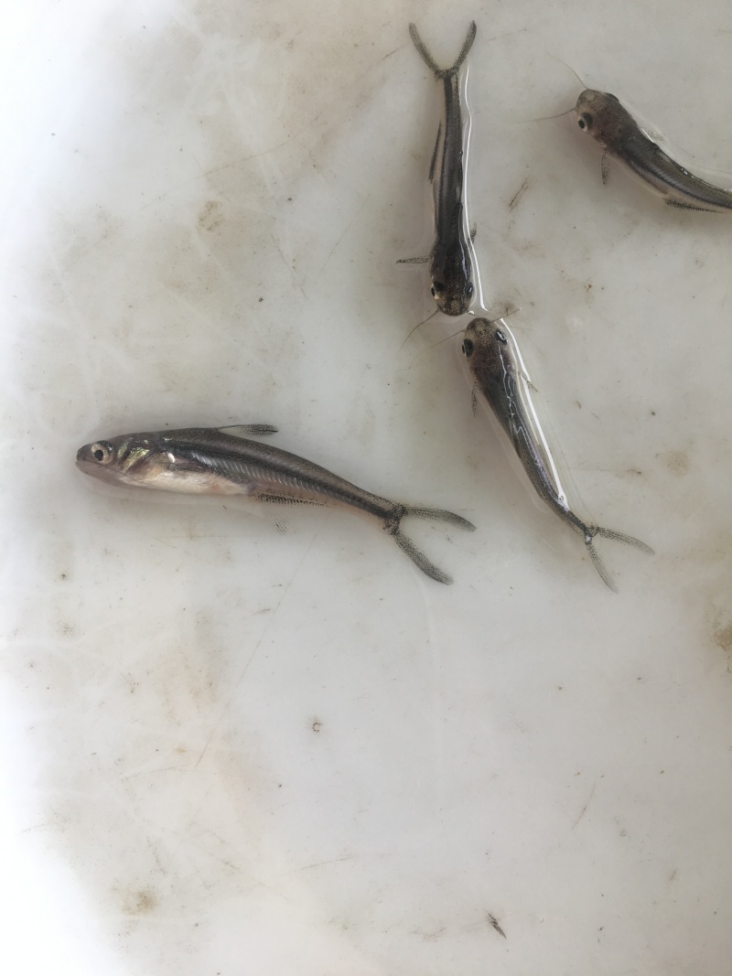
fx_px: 818
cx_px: 366
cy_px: 488
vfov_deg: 61.7
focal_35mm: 29
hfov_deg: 48.2
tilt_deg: -82.1
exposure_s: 1/115
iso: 25
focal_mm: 4.15
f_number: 2.2
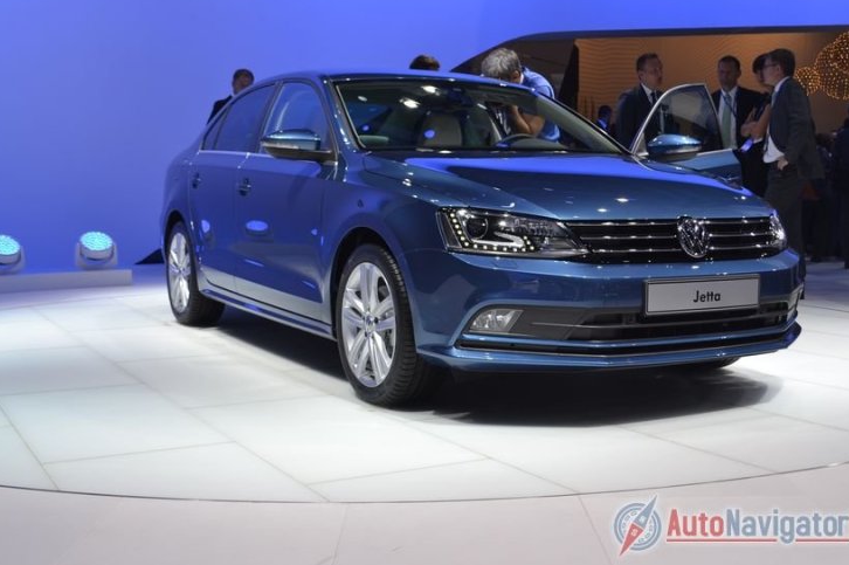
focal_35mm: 43
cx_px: 442
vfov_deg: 31.1
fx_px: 1013
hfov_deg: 45.4
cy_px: 258
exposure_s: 1/125
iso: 250
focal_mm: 26
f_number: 5.6
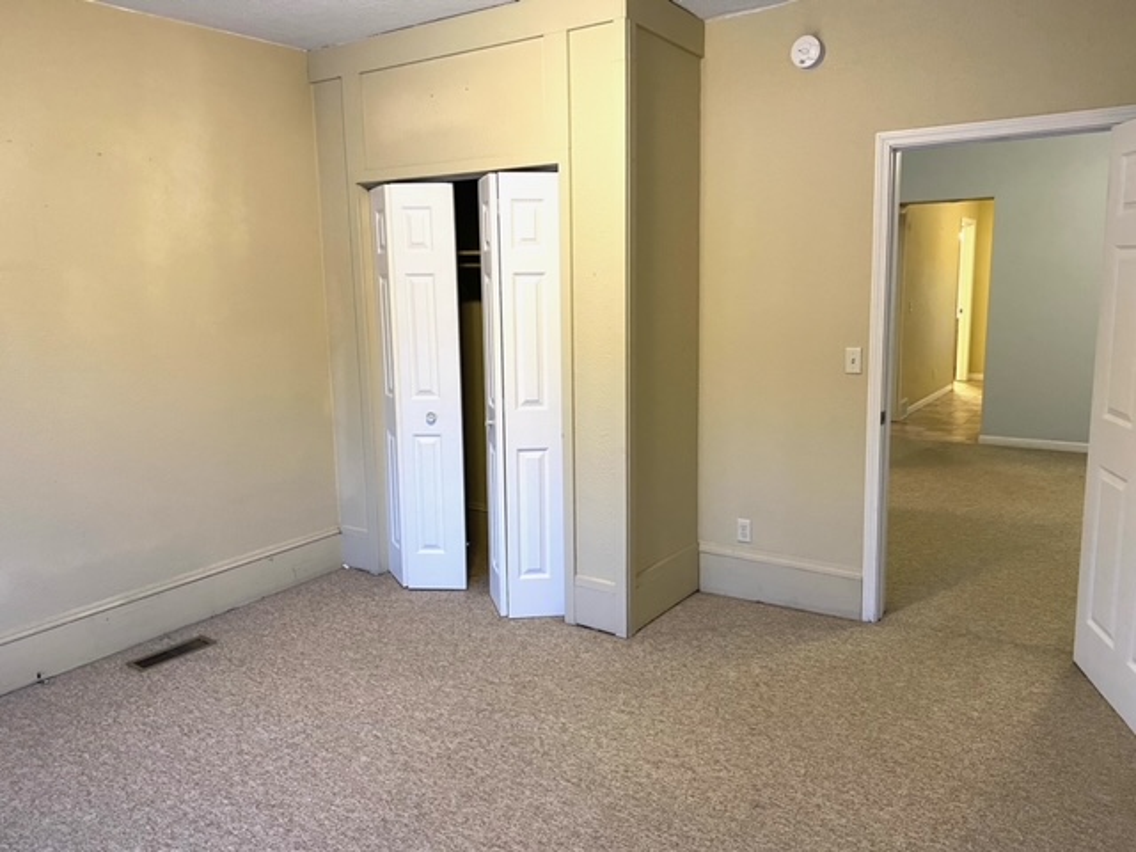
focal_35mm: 26
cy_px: 426
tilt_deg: -7.8
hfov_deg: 67.3
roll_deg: +1.1
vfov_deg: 53.1
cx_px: 568
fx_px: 853
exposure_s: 1/60
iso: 250
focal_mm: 4.25
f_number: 1.8
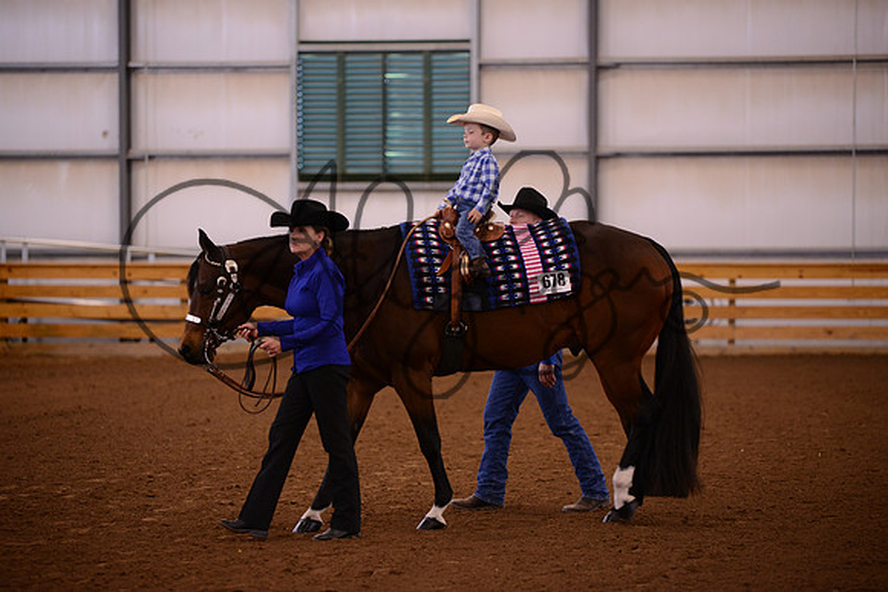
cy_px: 296
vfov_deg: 10.2
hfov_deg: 15.2
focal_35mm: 135
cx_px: 444
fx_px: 3331
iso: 1600
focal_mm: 135
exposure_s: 1/250
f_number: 2.8
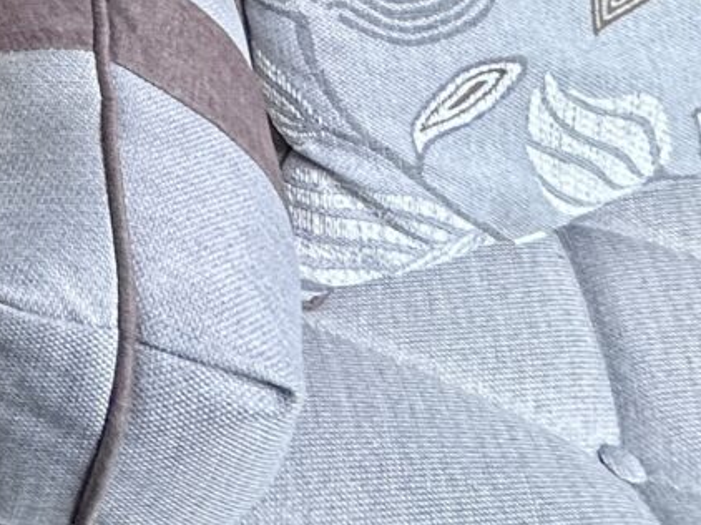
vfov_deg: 15.3
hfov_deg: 16.5
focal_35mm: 68
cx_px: -865
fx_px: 1376
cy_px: -641
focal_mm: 2.22
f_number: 2.2
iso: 125
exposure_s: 1/99
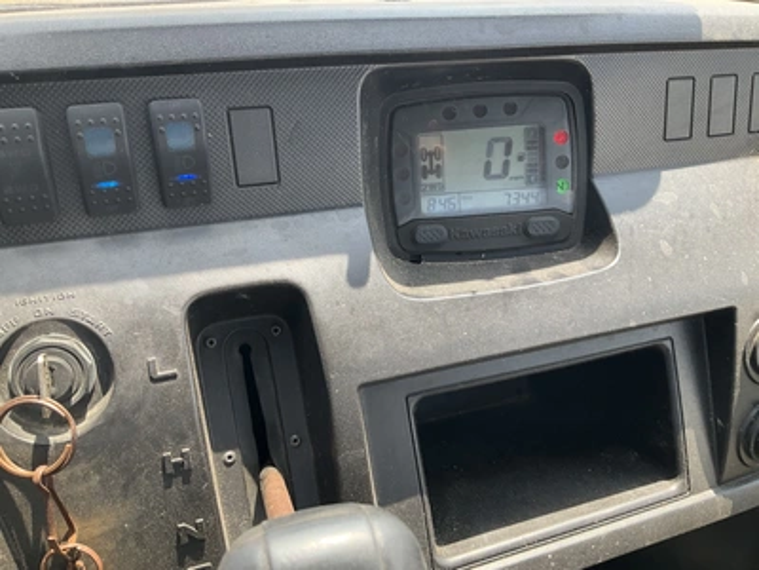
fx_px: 636
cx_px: 380
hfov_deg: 61.7
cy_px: 285
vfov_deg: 48.2
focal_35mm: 29
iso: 25
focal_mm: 3
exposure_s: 1/212
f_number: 1.8
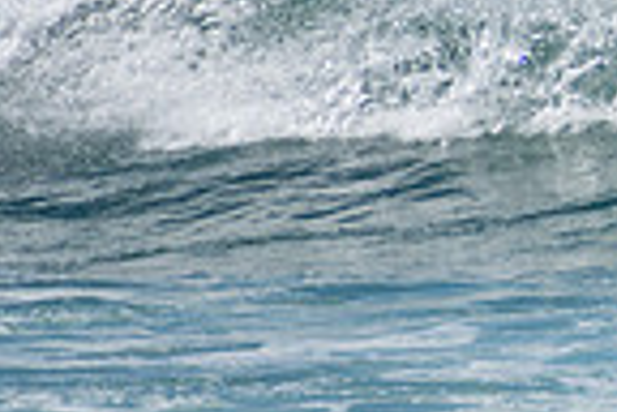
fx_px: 41439
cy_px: -170
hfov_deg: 0.9
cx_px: 1135
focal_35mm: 2418
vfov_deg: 0.6
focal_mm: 400
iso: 280
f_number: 5.6
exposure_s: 1/2000
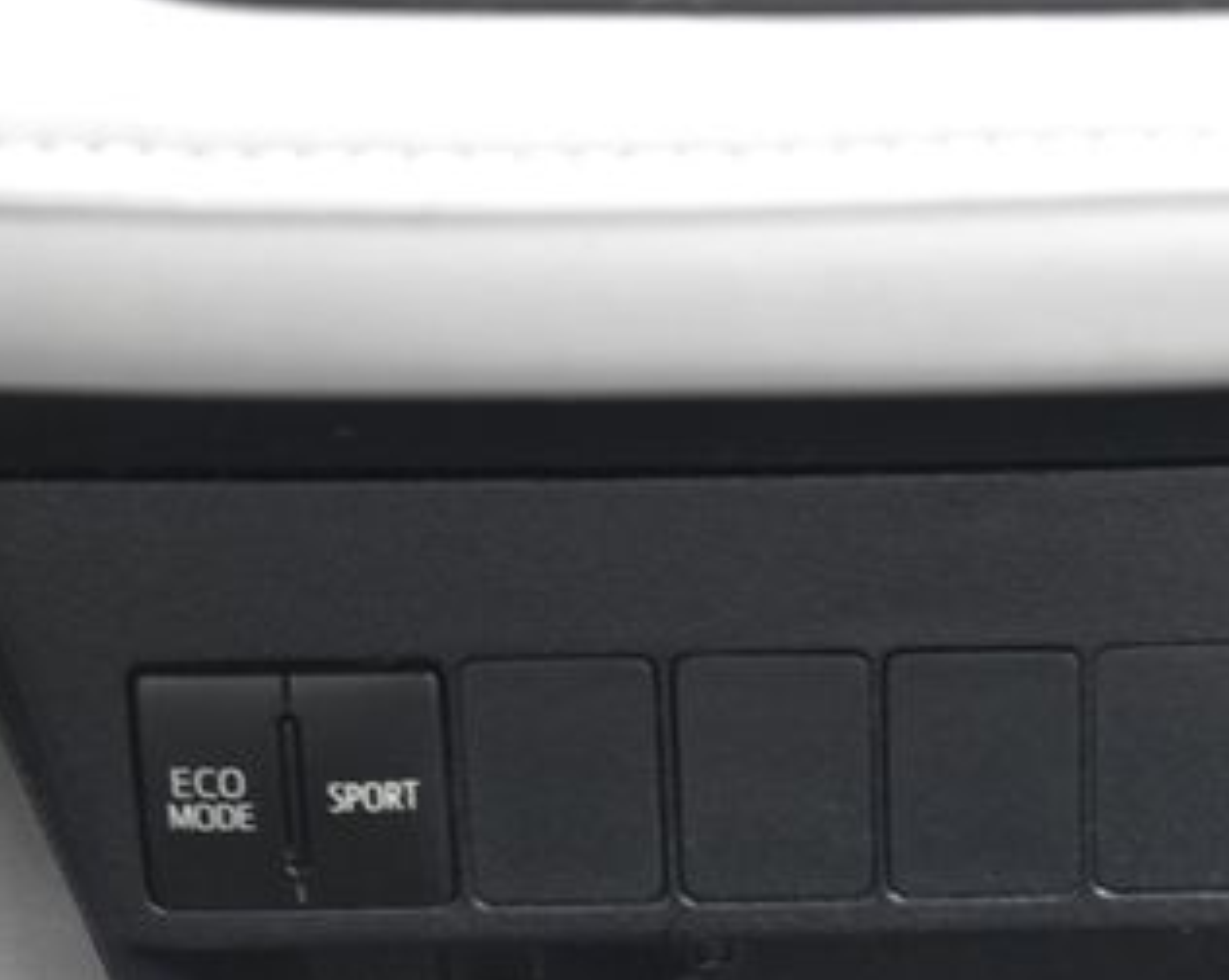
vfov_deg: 9.8
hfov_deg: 12.2
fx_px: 5702
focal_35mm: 157
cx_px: 1042
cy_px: 735
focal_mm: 55
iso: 1600
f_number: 5.6
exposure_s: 1/10
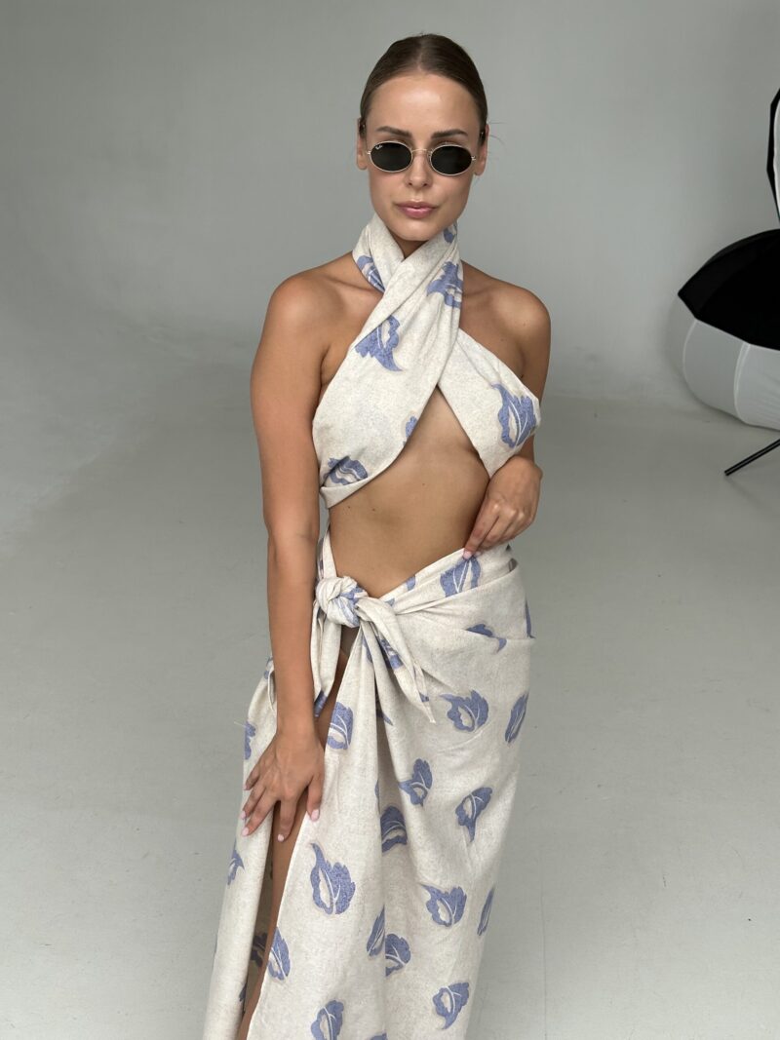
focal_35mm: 48
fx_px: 1442
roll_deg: -3.7
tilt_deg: -21.2
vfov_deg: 39.7
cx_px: 390
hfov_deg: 30.3
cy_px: 520
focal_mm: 6.86
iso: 64
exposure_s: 1/672
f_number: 1.78
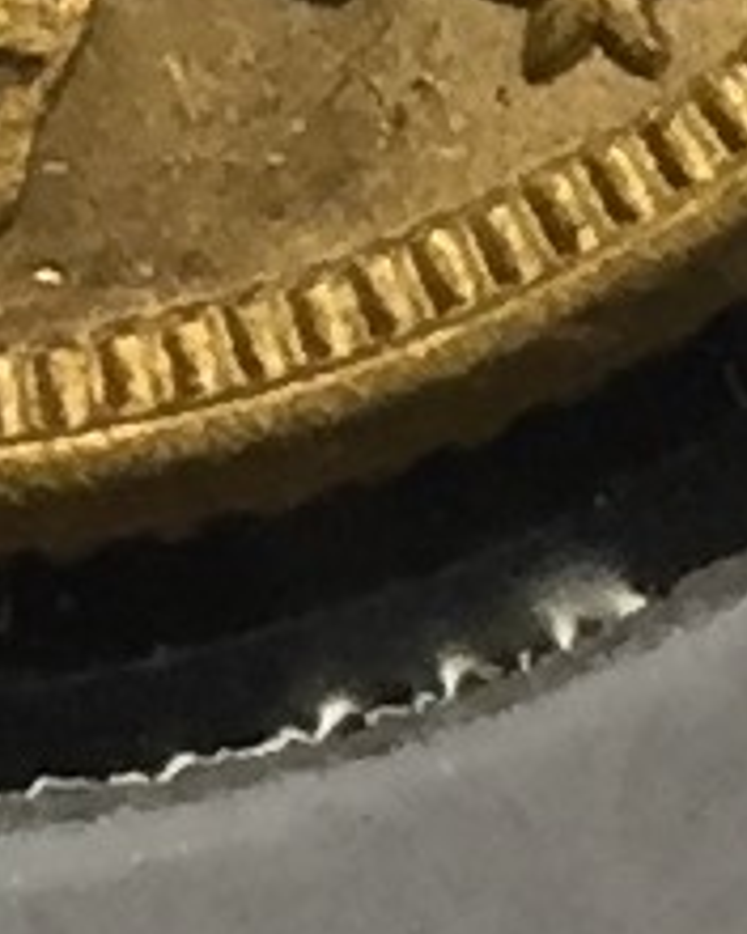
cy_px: -1210
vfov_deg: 11.5
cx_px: -219
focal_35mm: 143
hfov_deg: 10.6
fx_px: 3952
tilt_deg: -60.8
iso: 40
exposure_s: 1/30
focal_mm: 4.15
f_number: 2.2
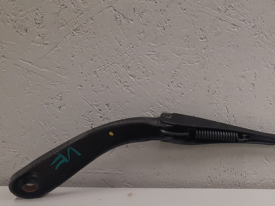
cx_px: 241
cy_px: 155
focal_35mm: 46
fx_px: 365
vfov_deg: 30.9
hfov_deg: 38.7
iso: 100
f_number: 1.7
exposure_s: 1/50
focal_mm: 3.93
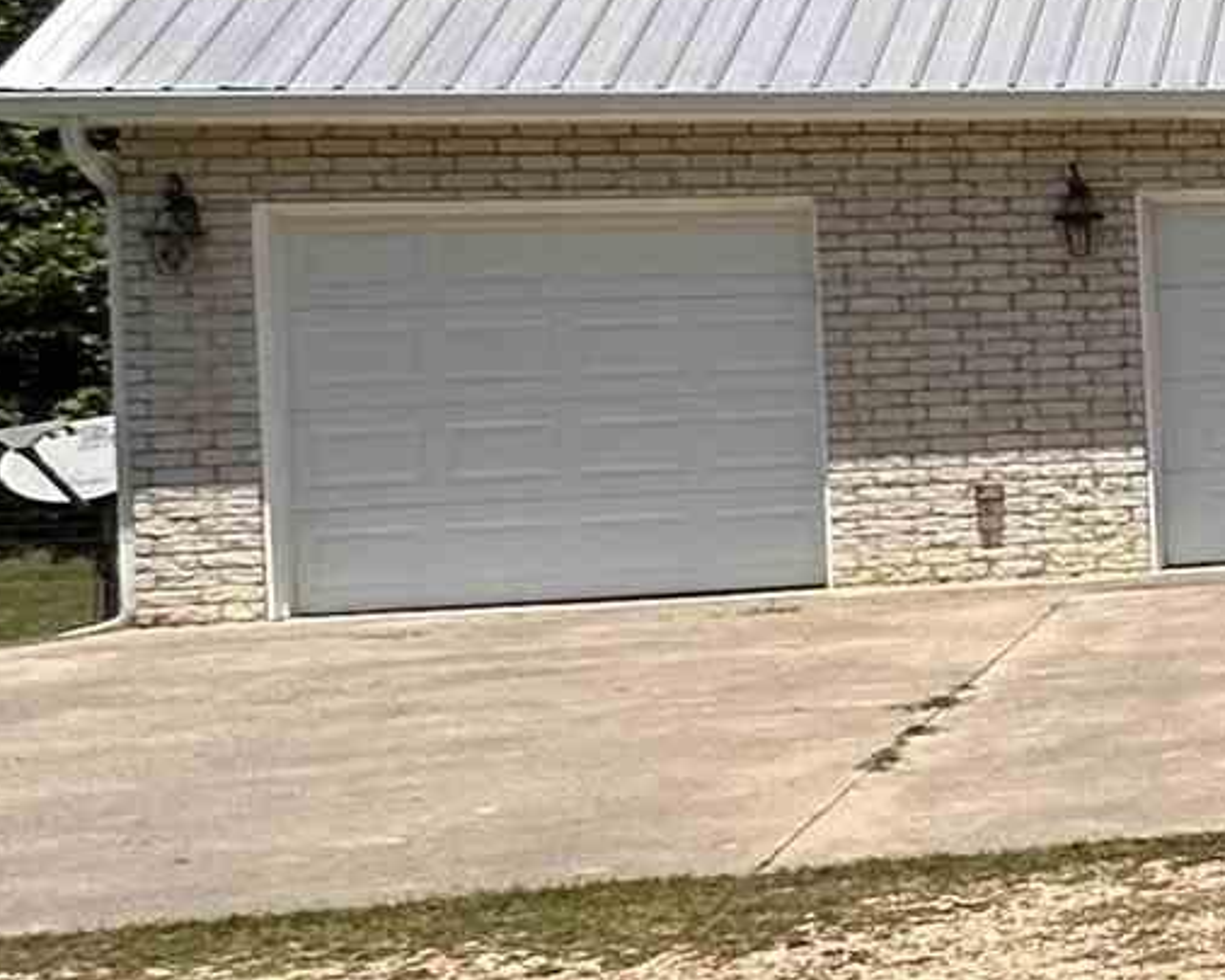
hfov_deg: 15.0
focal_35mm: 83
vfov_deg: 18.5
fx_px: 3010
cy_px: 351
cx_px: 2866
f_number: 2.2
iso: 50
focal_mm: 2.22
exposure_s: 1/2882
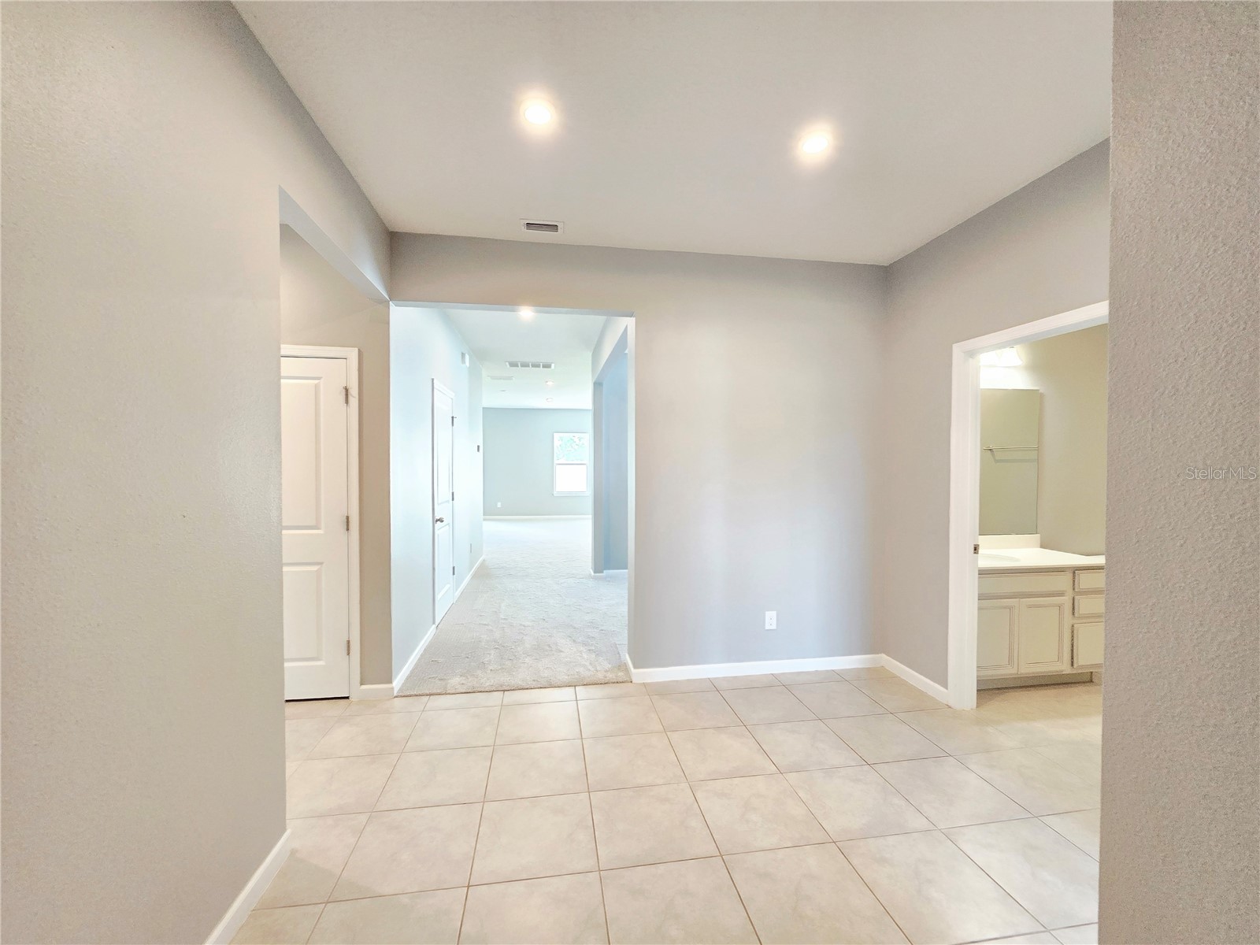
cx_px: 630
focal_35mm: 13
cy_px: 472
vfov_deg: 89.9
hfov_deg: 106.2
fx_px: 473
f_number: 2.2
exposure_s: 1/60.2
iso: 250
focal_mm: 2.2
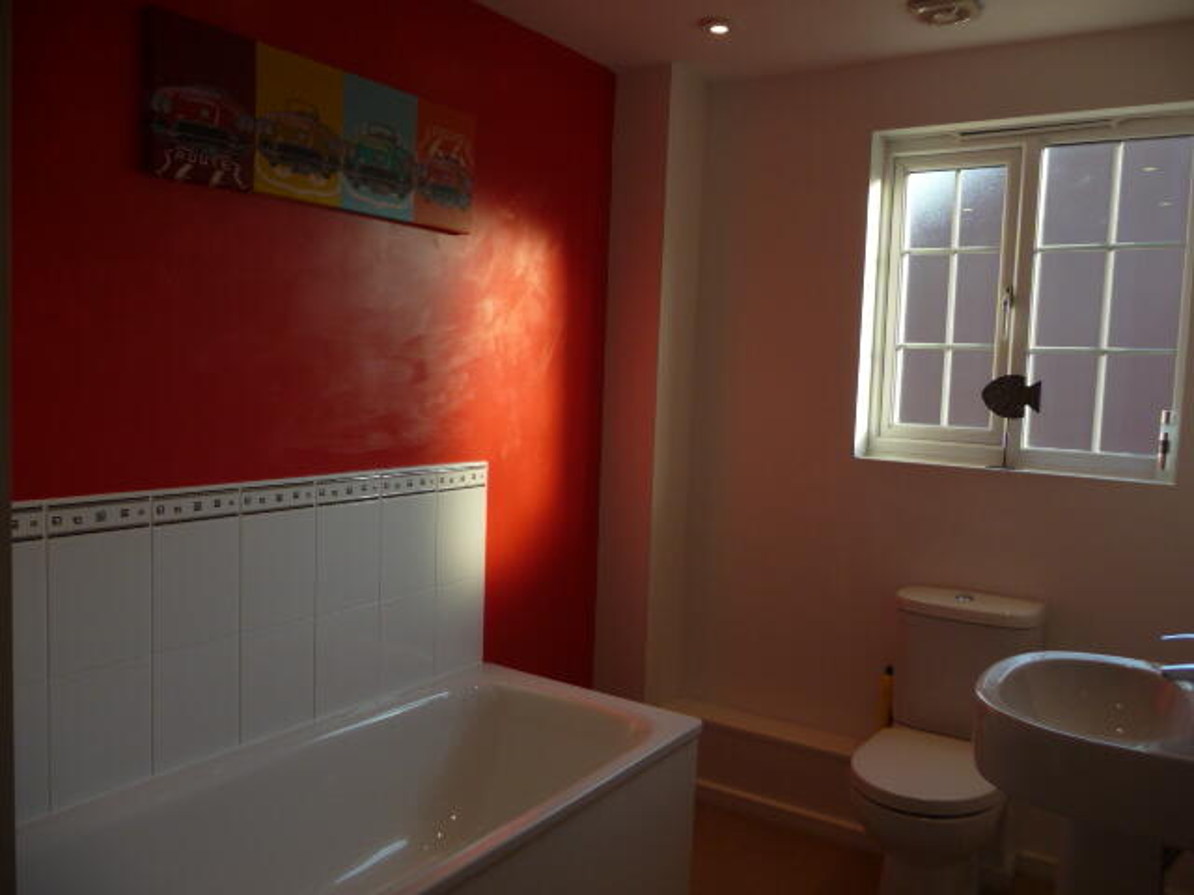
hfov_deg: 63.4
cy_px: 448
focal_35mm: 28
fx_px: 966
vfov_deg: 49.7
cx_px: 597
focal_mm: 4.7
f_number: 3.3
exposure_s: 1/100
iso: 100
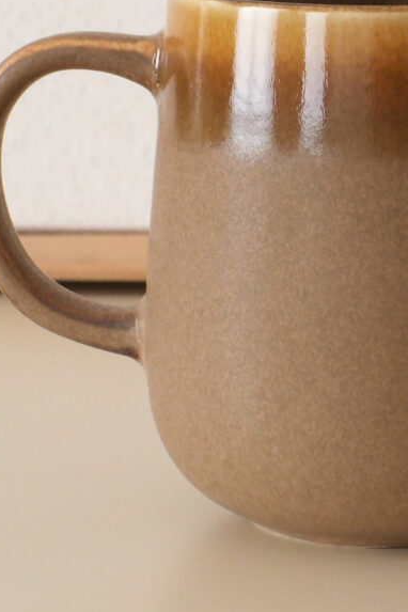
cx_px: 610
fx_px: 4029
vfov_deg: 8.7
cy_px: 156
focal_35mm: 237
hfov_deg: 5.7
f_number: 2.8
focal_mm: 35
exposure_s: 1/52
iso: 160
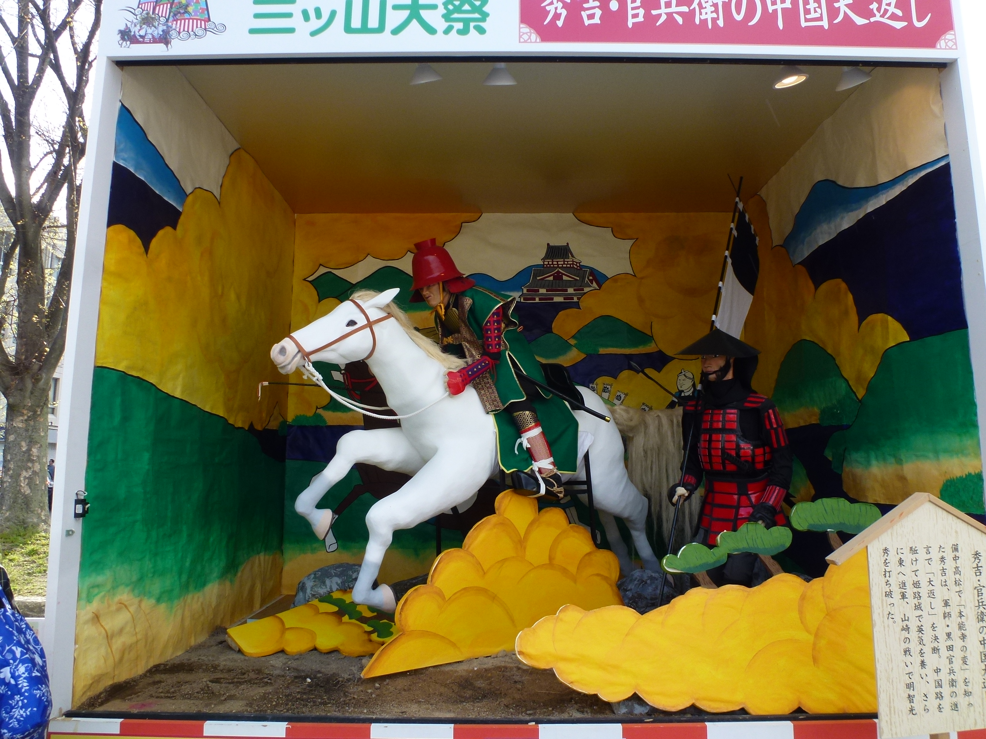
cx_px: 493
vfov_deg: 56.8
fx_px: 684
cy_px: 370
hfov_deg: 71.6
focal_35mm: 24
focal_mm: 4.3
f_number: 4
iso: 100
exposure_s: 1/160
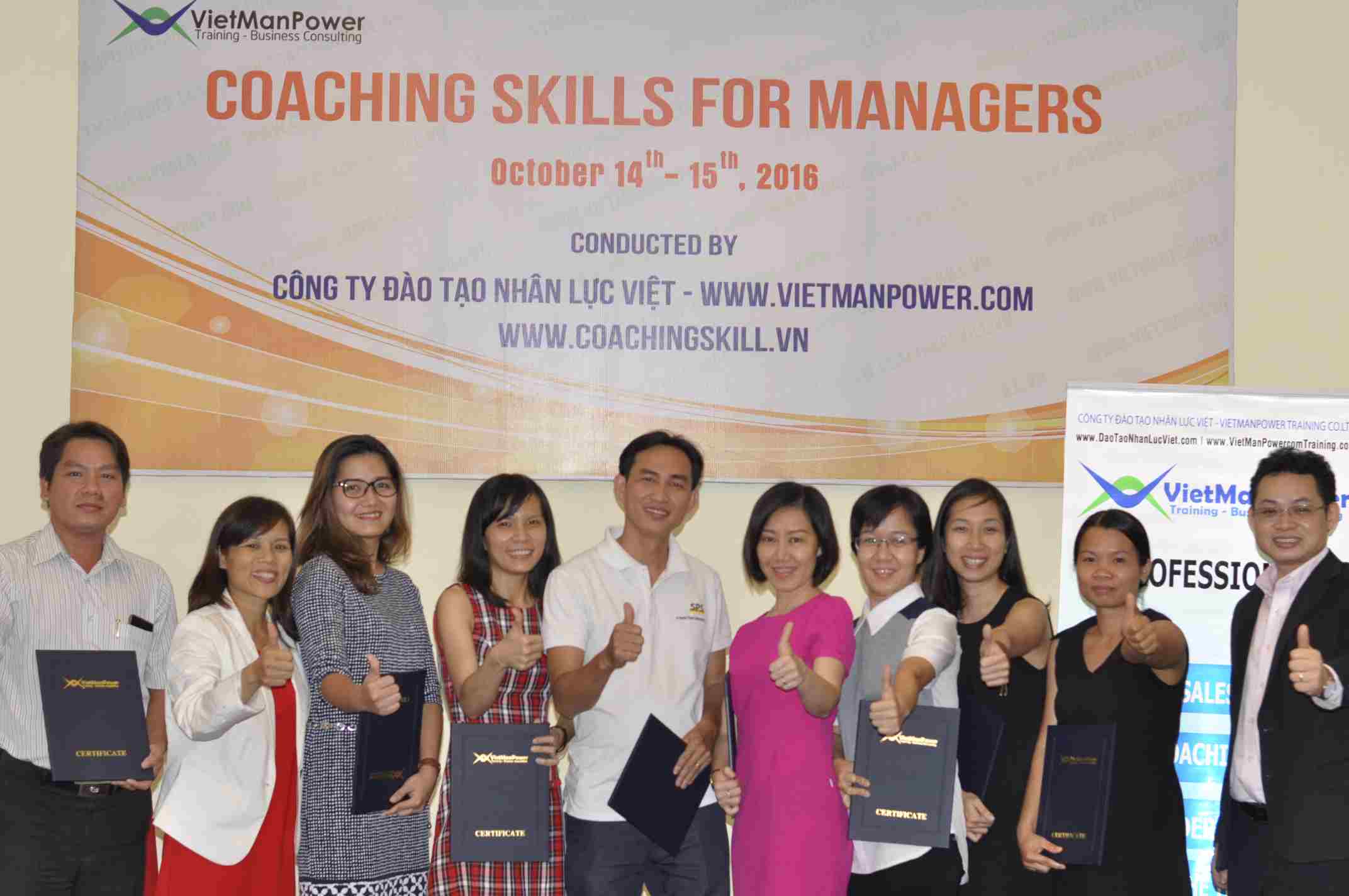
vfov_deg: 18.1
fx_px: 2807
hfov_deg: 27.0
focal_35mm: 75
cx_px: 674
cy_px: 448
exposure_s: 1/60
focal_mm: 50
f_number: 3.5
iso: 500
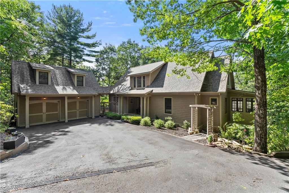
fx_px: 119
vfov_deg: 78.1
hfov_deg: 101.1
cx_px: 144
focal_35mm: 15
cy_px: 96
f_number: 7.1
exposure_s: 1/250
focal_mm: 14.8
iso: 640
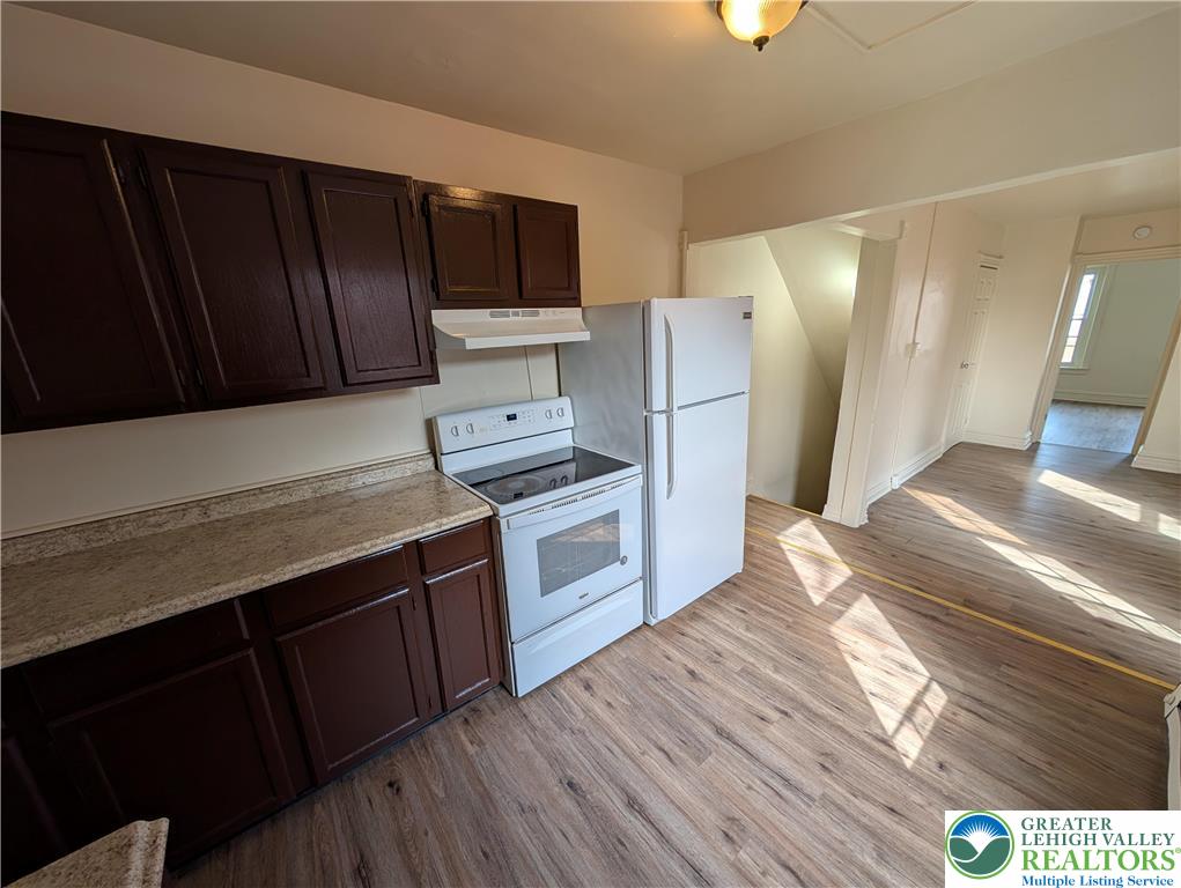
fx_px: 410
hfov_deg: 110.5
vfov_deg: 94.6
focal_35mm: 12
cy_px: 444
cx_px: 590
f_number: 1.7
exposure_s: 1/154
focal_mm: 2.02
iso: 53
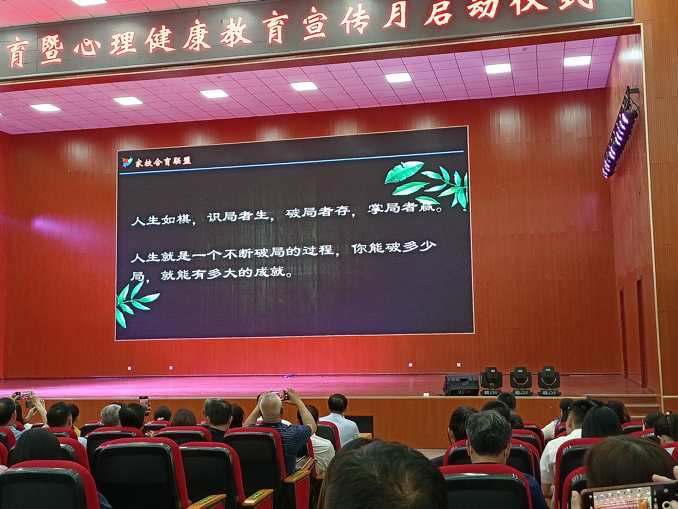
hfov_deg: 44.8
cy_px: 254
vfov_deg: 34.3
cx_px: 339
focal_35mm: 42
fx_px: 823
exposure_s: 1/50
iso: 1244
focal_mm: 4.71
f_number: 1.79
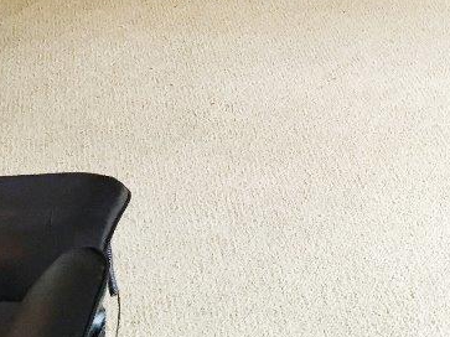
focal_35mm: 115
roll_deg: +2.7
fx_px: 1494
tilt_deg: -9.2
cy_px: -235
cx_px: 568
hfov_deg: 16.3
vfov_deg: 12.0
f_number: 2.2
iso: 100
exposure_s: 1/30
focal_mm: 4.15
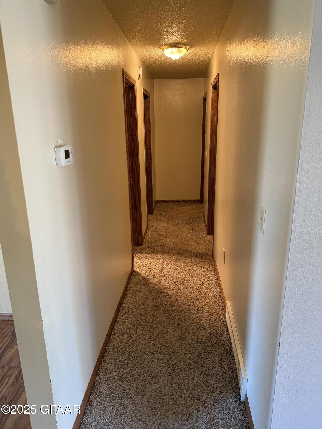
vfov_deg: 71.6
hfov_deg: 56.8
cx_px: 161
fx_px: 298
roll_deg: +1.1
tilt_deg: -17.2
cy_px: 214
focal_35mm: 24
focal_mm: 6.76
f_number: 1.78
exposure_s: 1/60
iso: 400
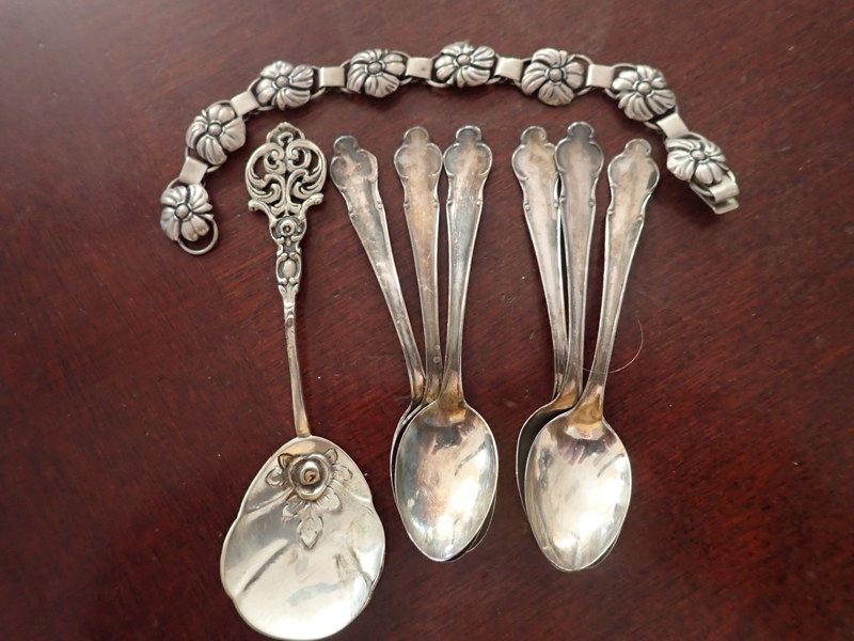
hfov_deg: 69.4
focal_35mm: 25
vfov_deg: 54.9
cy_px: 320
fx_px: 617
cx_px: 427
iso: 640
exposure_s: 1/30
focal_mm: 4.5
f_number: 2
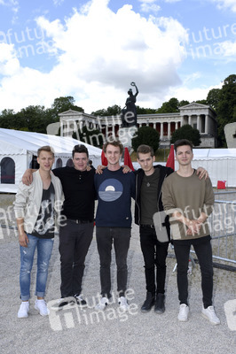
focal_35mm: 36
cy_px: 177
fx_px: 355
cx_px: 118
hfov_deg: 36.8
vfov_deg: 53.2
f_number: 9
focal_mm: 24
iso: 100
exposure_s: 1/160
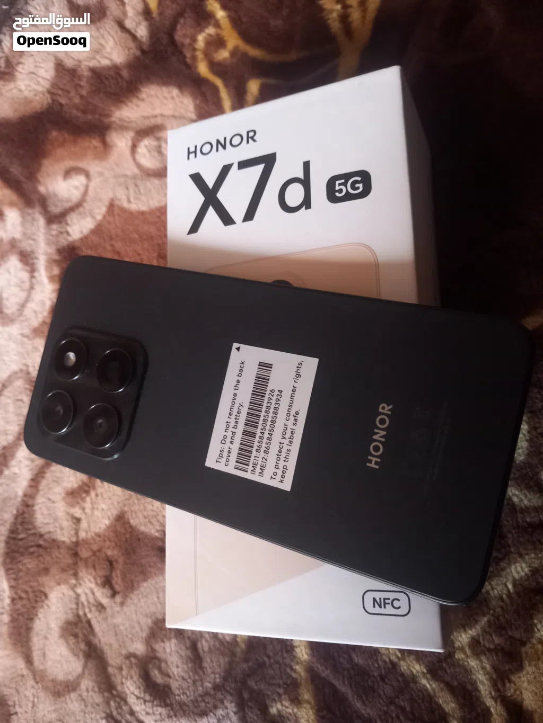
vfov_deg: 65.3
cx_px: 272
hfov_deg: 51.4
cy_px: 362
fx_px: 565
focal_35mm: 27
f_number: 1.8
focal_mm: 4
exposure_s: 1/25
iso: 400
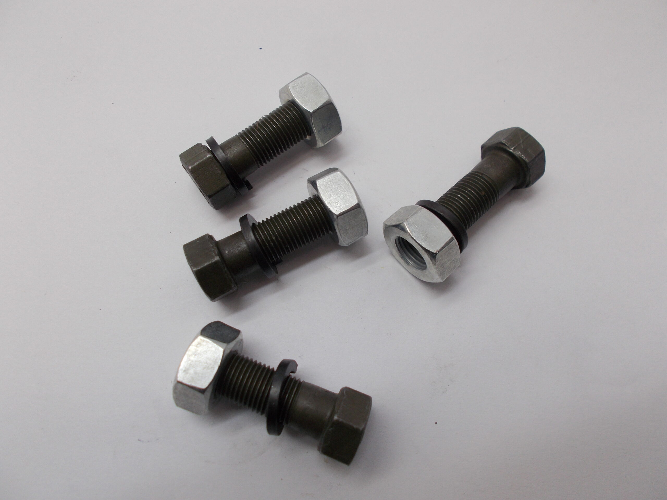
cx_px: 334
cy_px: 250
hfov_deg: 67.3
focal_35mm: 26
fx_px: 501
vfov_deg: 53.1
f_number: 3.2
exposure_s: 1/50
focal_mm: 4.6
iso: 80
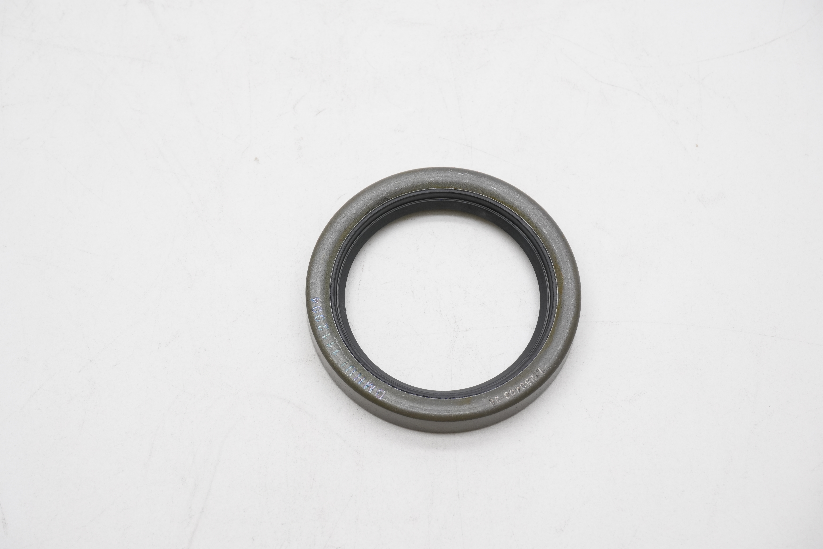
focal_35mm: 75
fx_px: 1714
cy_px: 274
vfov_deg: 18.2
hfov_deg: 27.0
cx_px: 412
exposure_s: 1/80
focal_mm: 50
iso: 640
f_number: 11
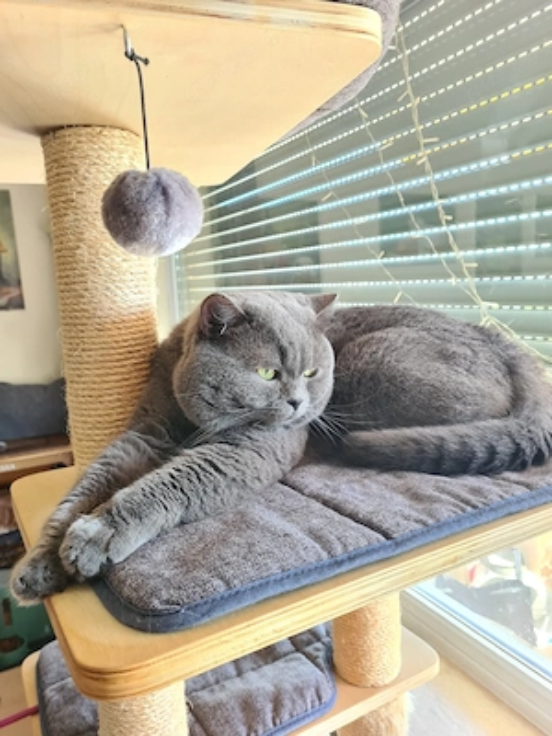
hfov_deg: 53.1
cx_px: 276
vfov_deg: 67.3
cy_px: 368
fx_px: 553
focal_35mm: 26
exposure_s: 1/50
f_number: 1.8
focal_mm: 5.4
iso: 160
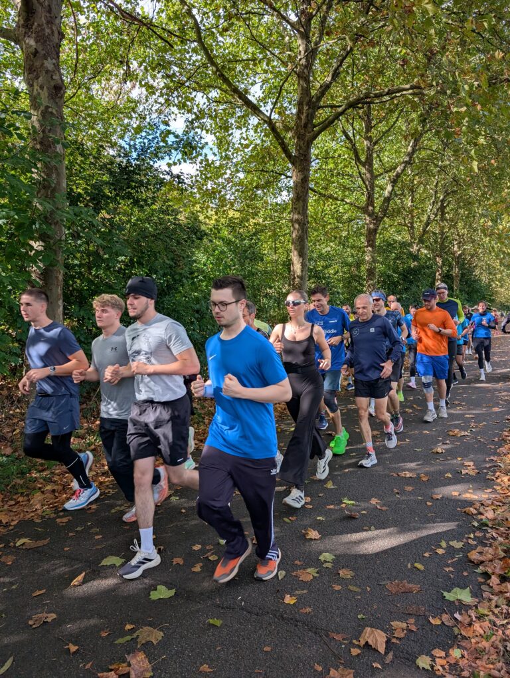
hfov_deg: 56.9
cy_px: 339
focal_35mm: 24
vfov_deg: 71.5
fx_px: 470
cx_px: 255
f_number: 1.68
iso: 22
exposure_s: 1/274
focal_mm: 6.9
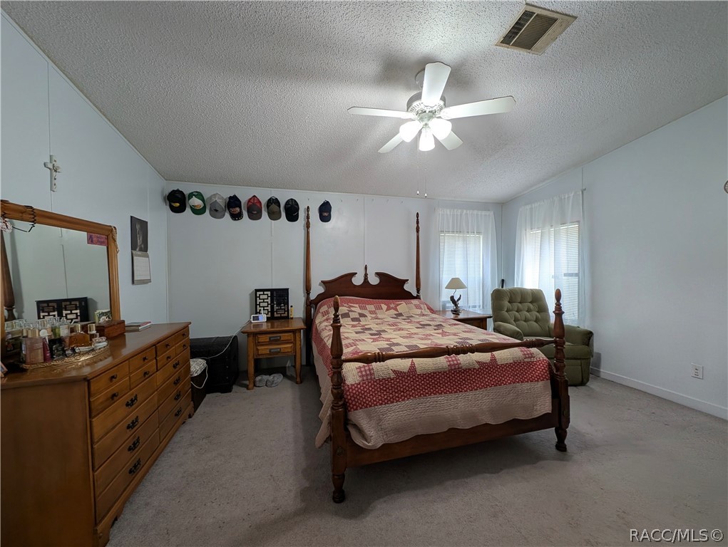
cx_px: 364
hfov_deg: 110.5
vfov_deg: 94.6
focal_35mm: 12
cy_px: 274
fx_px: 253
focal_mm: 2.23
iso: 47
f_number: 1.95
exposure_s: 1/40
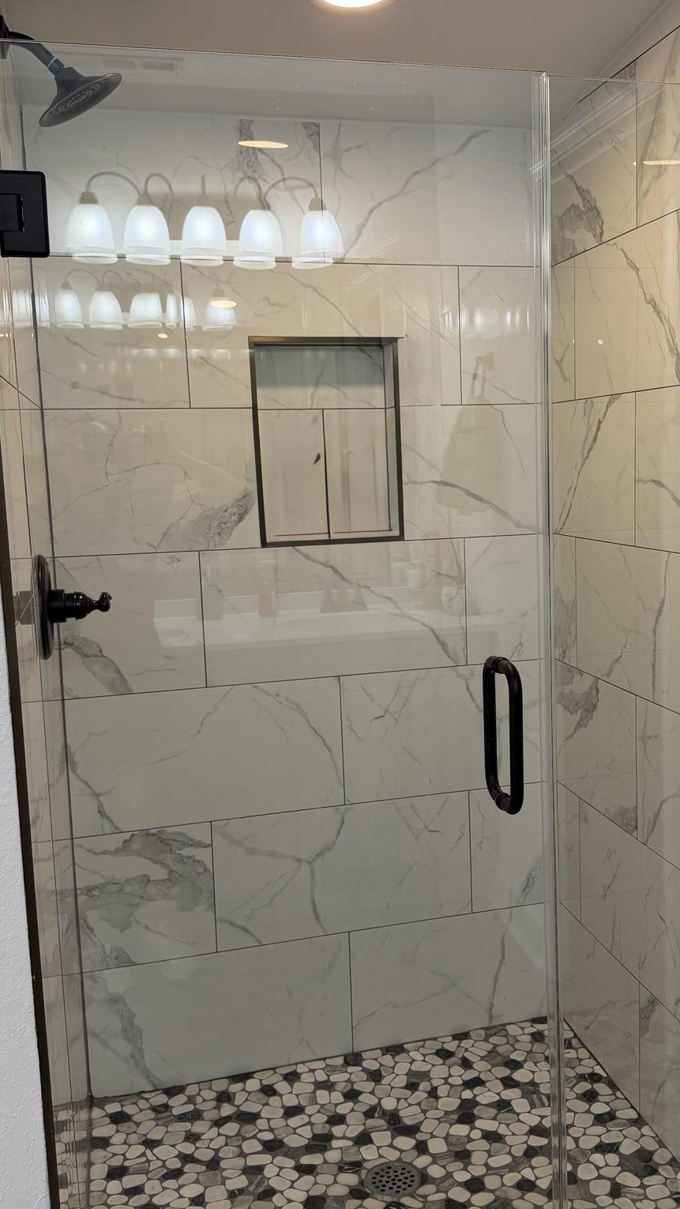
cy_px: 603
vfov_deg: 56.6
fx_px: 1122
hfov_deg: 33.5
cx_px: 438
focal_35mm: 35
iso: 80
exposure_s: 1/120
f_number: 1.78
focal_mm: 6.76
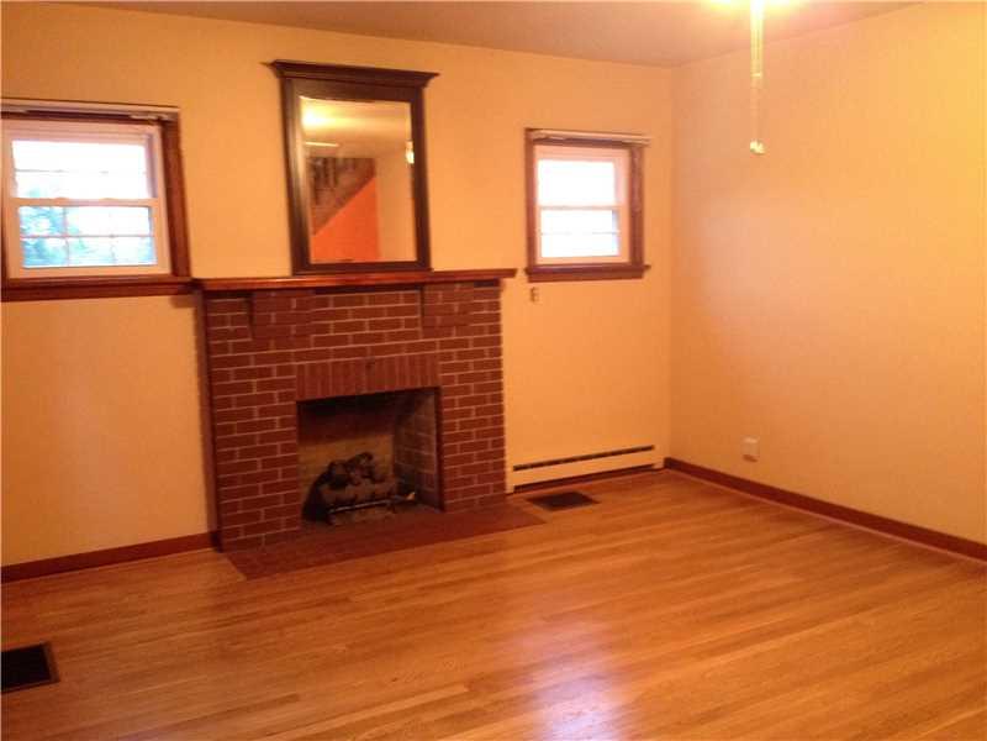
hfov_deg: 52.6
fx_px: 998
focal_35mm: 35
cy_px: 370
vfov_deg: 40.7
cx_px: 494
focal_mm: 4.28
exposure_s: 1/15
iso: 400
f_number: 2.4
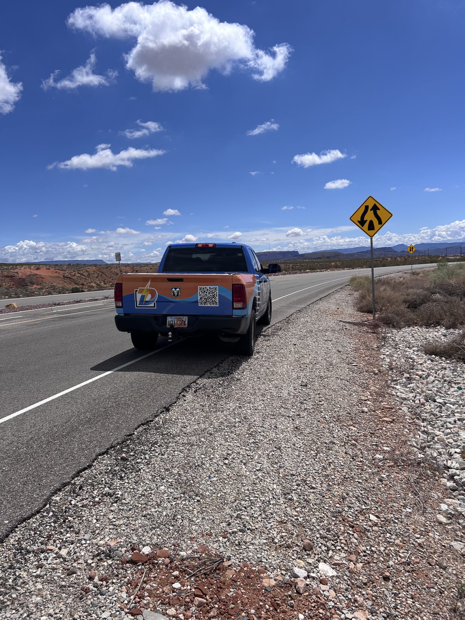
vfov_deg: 67.3
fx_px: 466
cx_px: 232
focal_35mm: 26
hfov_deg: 53.1
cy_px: 310
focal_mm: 5.7
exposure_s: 1/8696
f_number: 1.5
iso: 50
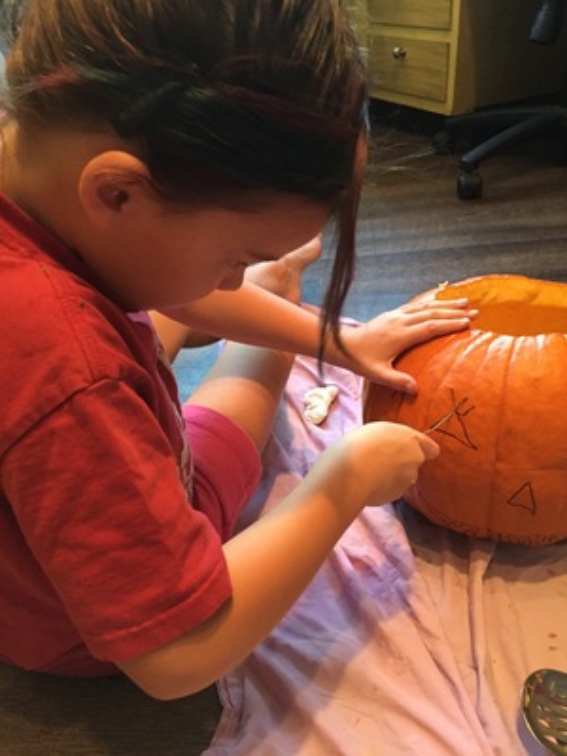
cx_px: 284
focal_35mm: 29
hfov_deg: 48.2
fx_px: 633
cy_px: 378
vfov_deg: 61.7
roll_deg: +5.6
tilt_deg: -33.4
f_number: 2.2
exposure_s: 1/24
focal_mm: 4.15
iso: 250
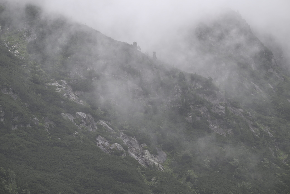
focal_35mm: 180
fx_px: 1450
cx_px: 145
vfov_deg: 7.6
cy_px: 97
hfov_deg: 11.4
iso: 100
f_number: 5.6
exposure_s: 1/250
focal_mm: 180
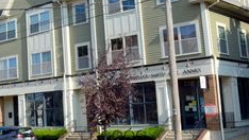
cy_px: 43
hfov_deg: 30.2
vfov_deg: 18.0
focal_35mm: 67
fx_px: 443
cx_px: 31
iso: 100
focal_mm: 20
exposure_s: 1/200
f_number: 8
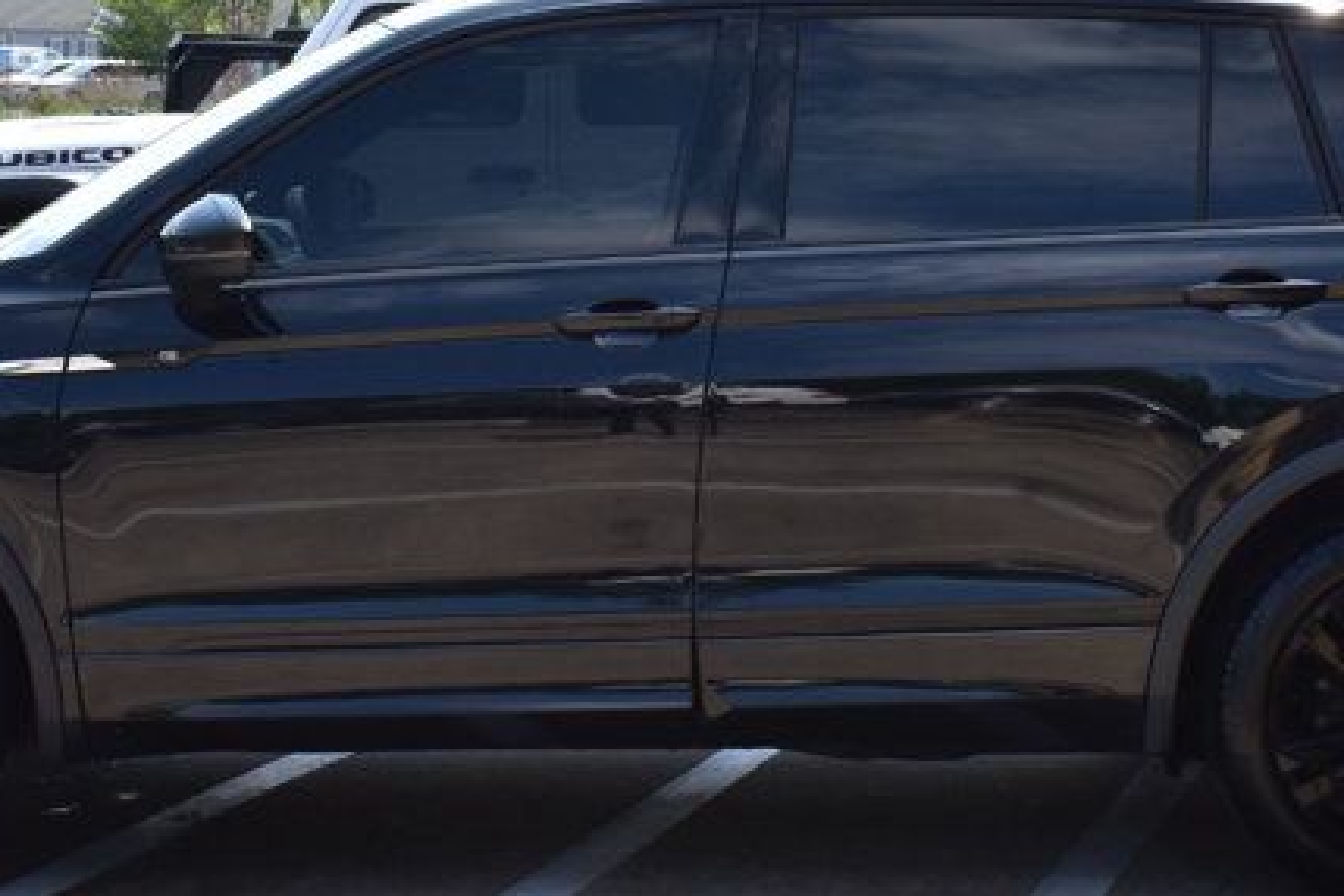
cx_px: 793
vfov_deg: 14.7
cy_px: 263
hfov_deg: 21.9
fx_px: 3472
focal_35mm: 93
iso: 400
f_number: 11
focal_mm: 26
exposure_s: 1/500
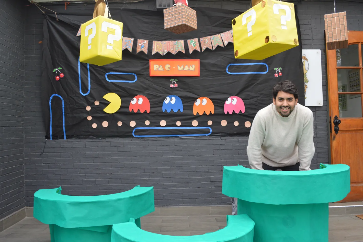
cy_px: 121
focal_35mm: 30
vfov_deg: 43.5
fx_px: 302
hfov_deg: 62.0
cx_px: 182
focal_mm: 20
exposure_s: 1/100
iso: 400
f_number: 5
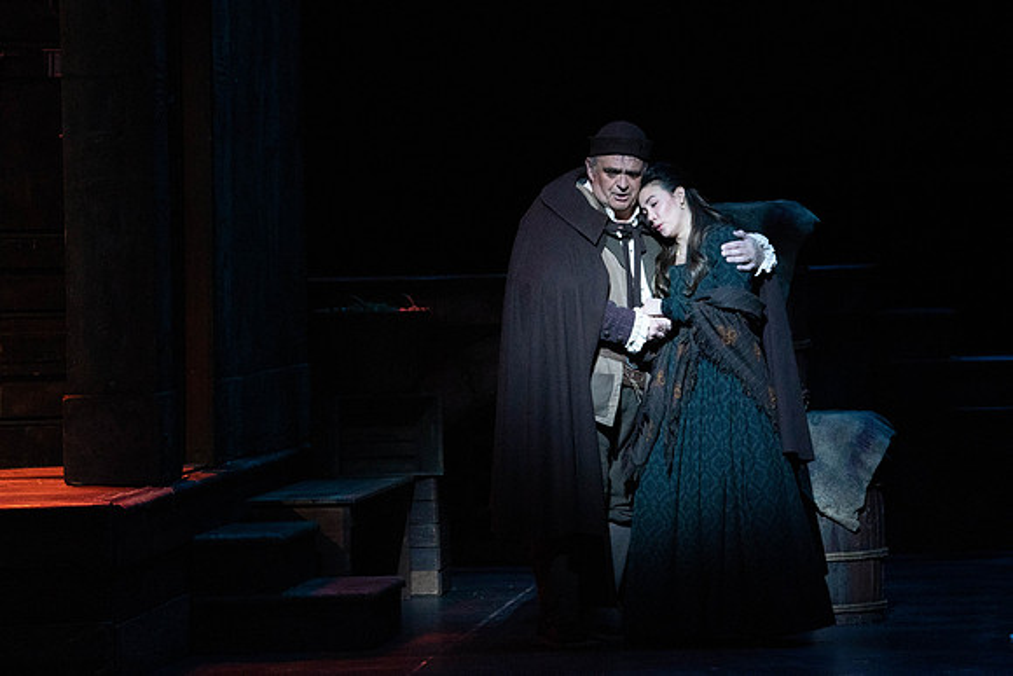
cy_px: 285
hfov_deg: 8.3
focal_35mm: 247
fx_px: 6941
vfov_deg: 5.6
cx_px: 509
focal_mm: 200
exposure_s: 1/250
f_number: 7.1
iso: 6400
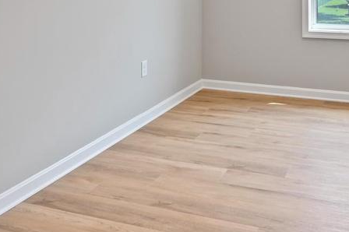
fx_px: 436
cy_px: 12
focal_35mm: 45
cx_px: 240
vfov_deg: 28.4
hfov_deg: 42.9
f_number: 9
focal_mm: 14
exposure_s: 1/6
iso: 250
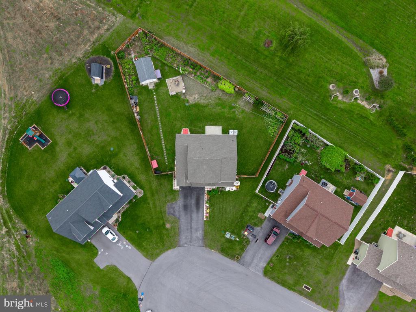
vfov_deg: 56.8
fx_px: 288
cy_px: 156
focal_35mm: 24
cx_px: 208
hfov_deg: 71.6
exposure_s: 1/320
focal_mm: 8.67
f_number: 1.8
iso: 200
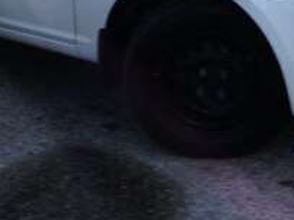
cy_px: -68
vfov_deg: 13.2
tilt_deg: -11.7
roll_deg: -1.5
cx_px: 83
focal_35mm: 108
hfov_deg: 18.1
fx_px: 916
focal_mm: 4.12
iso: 50
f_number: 2.4
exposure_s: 1/20
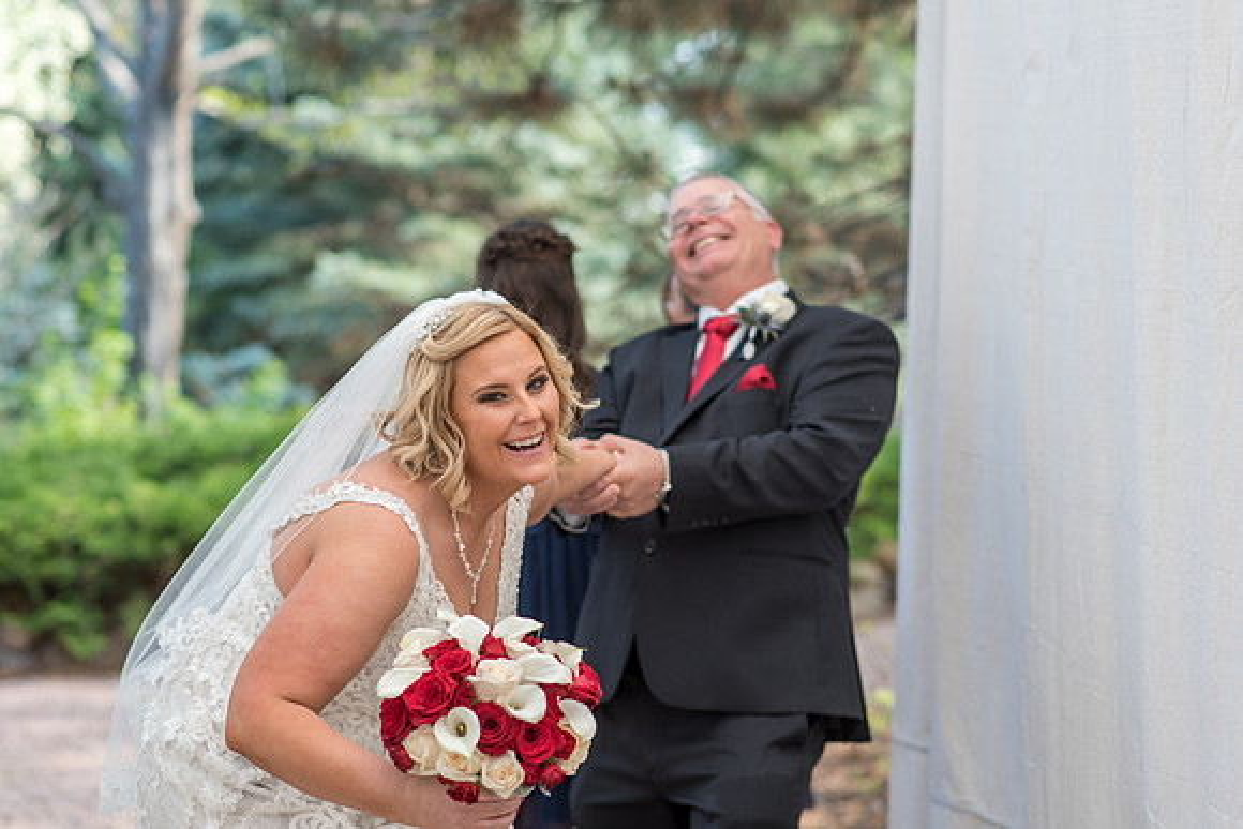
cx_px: 622
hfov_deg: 23.9
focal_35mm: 85
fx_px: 2935
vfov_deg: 16.1
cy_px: 414
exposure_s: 1/160
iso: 100
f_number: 2.8
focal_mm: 85
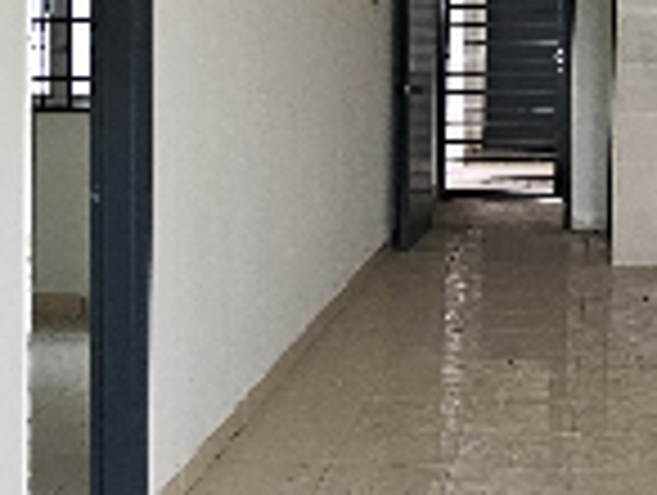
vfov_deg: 20.5
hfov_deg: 26.8
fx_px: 1350
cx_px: 540
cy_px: 81
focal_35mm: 71
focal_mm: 2.2
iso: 200
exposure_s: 1/359
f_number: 2.2
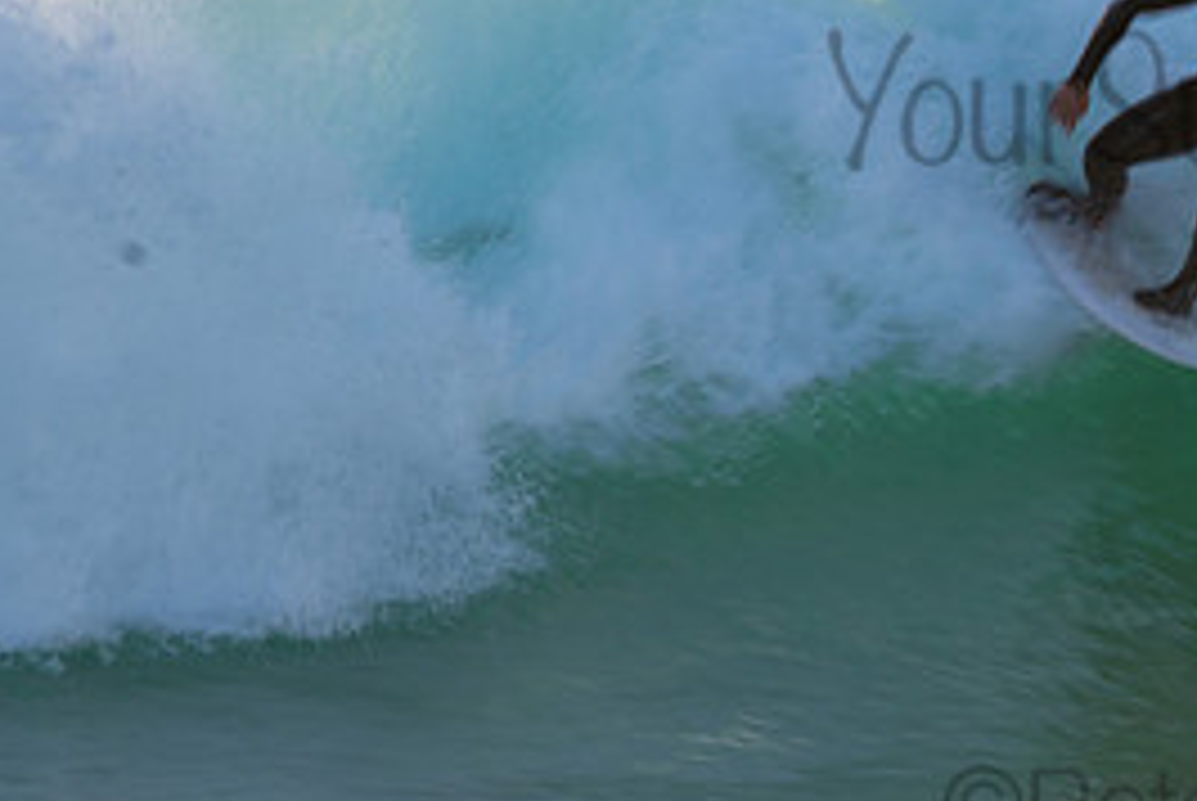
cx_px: 1292
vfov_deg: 0.8
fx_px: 54422
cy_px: 61
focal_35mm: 1635
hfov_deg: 1.3
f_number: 11
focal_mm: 500
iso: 100
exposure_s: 1/60
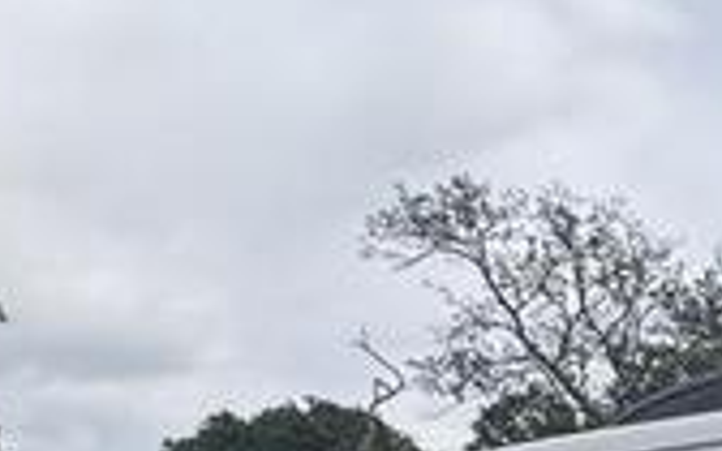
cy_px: 734
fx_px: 1554
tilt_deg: +8.9
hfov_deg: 17.8
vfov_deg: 15.0
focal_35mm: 79
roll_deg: +7.0
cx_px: 1465
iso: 50
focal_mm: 2.22
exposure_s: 1/1976
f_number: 2.2
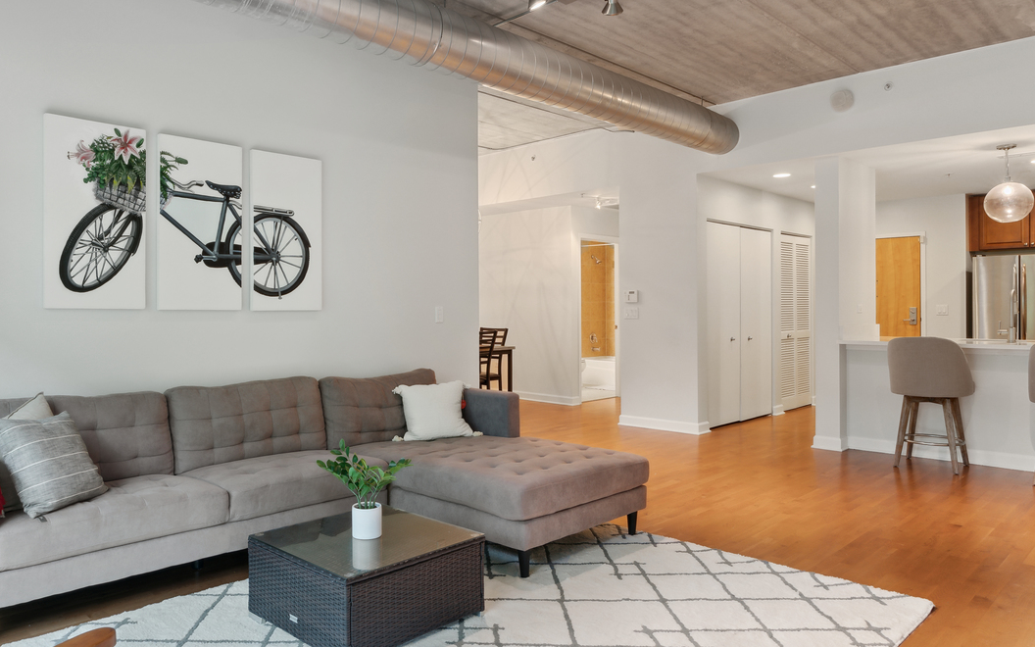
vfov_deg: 49.3
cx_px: 465
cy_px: 313
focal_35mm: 25
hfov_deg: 72.4
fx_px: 705
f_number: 7.1
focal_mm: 16
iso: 320
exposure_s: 1
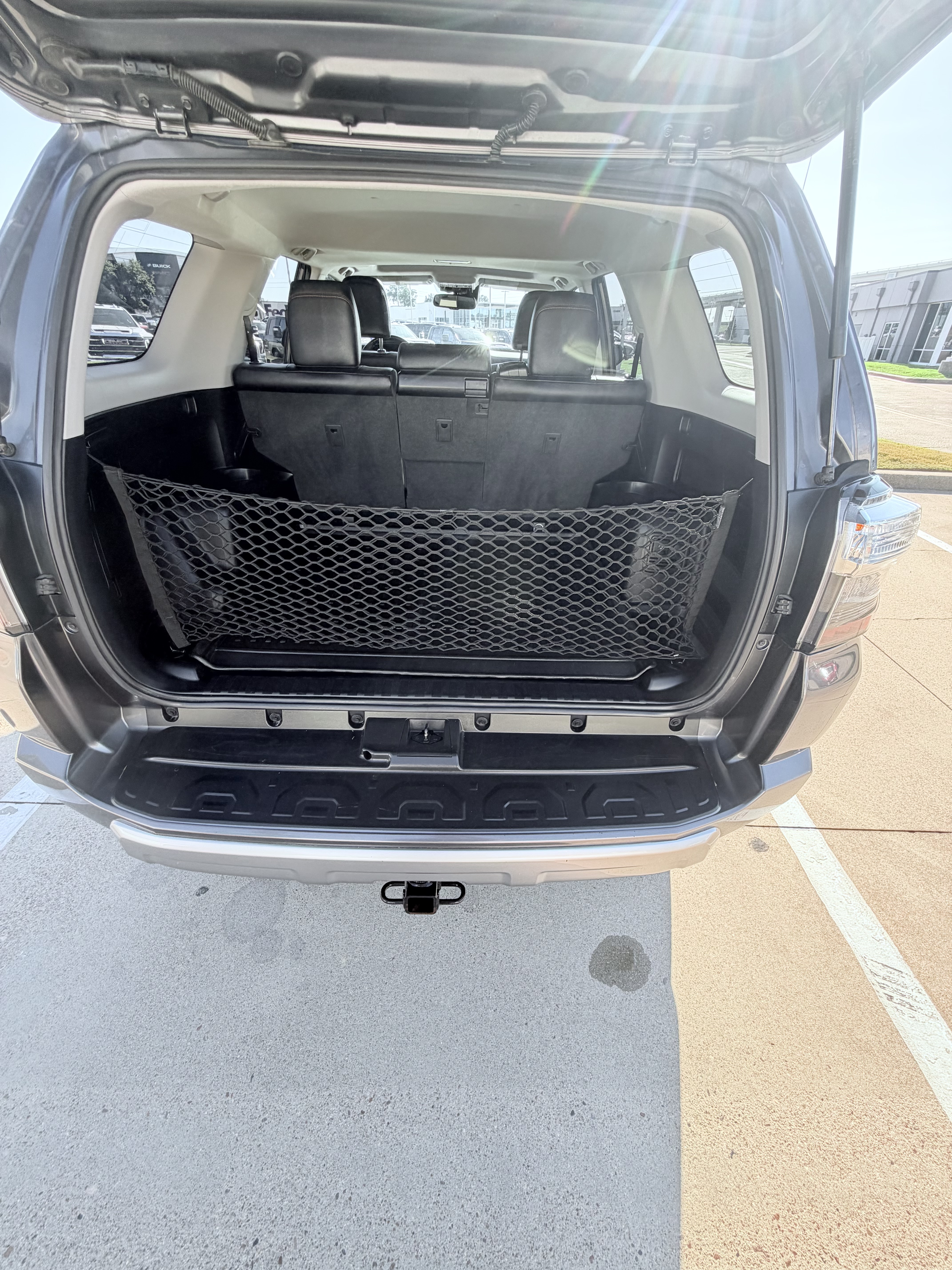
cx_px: 476
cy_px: 635
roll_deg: +2.2
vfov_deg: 102.1
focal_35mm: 14
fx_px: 513
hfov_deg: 85.7
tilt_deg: -28.4
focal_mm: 2.22
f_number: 2.2
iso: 50
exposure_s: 1/156
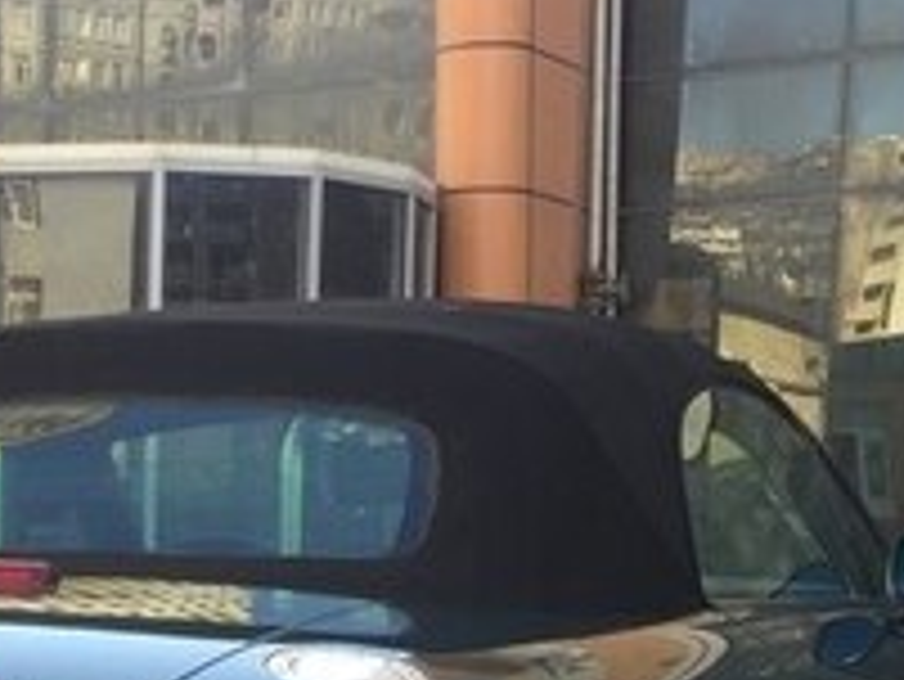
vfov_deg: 14.9
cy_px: 889
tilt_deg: -8.5
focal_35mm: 95
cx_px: -22
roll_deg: -1.6
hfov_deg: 19.9
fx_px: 2482
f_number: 2.2
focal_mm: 4.15
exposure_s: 1/176
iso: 32
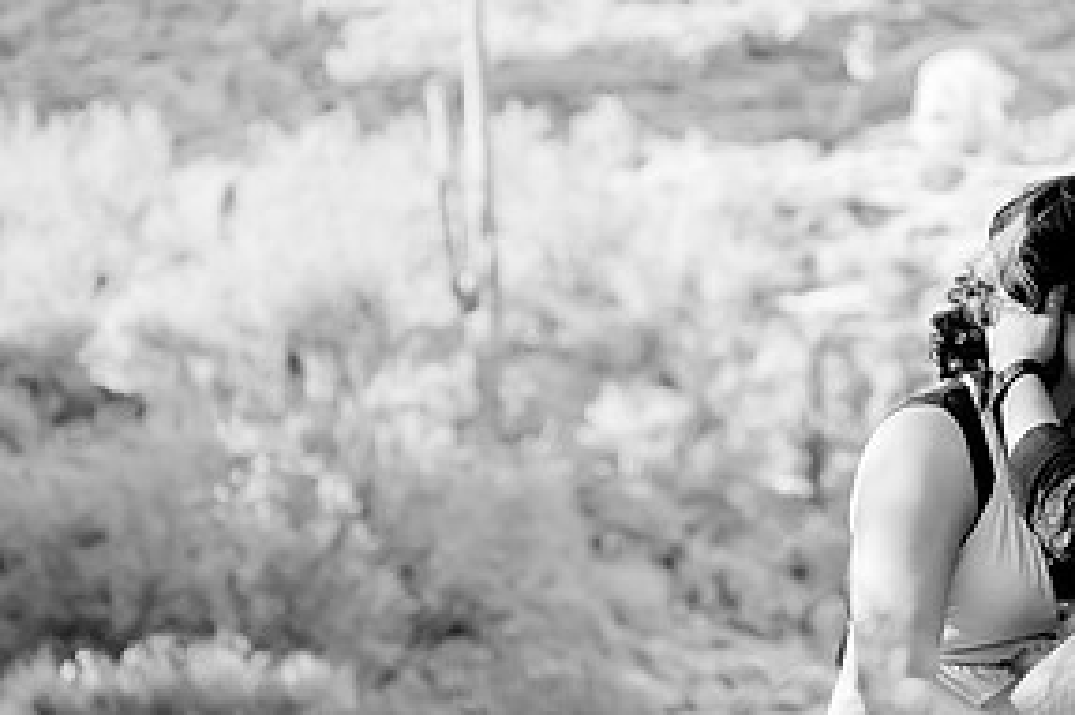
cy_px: 273
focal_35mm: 113
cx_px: 637
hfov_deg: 18.1
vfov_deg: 12.1
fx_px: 3372
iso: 320
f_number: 2.8
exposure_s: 1/800
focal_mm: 56
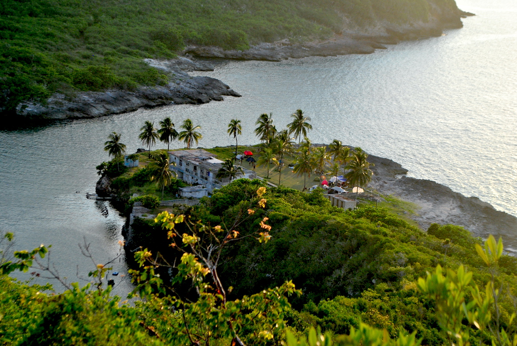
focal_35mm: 82
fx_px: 1186
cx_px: 258
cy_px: 173
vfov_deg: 16.6
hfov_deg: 24.6
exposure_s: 1/320
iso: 400
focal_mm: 55
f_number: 8
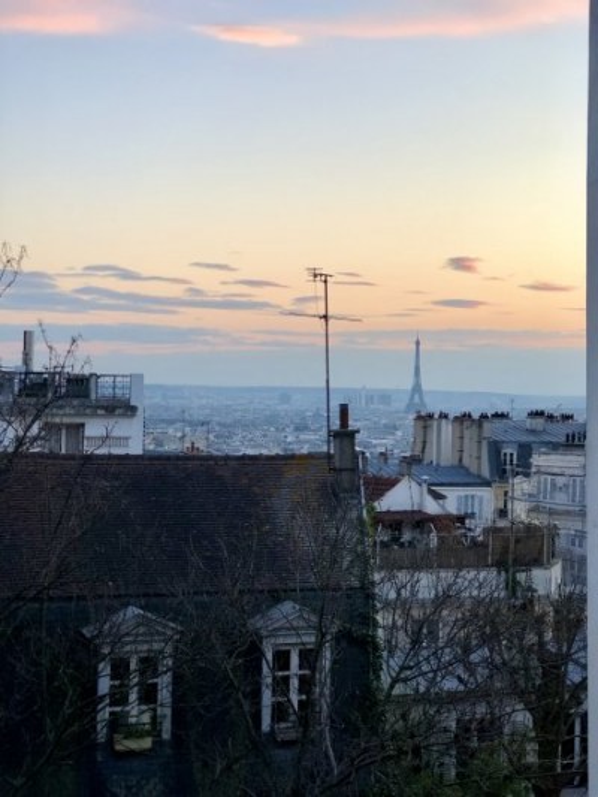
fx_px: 1312
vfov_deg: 33.8
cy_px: 398
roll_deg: -1.2
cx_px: 299
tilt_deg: -0.2
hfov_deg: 25.7
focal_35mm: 57
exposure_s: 1/40
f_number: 2.8
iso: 20
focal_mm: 6.6
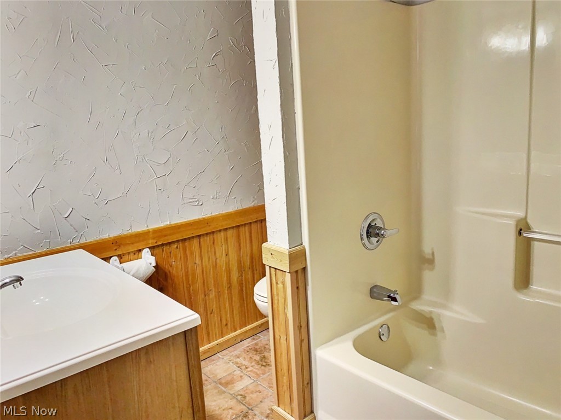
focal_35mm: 26
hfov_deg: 67.3
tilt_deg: -11.0
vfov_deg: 53.1
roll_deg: +2.2
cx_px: 280
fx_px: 421
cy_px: 210
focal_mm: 4.25
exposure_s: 1/60
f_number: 1.8
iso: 100
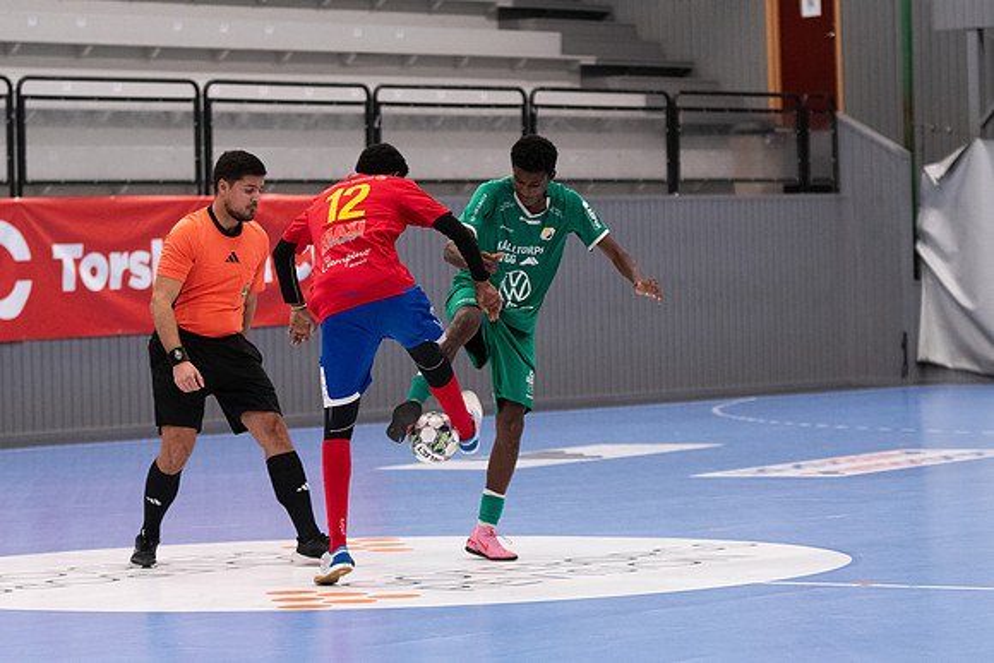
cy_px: 332
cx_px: 497
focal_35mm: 160
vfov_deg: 8.6
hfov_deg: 12.8
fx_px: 4420
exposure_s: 1/640
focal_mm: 105
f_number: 3.2
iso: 4000
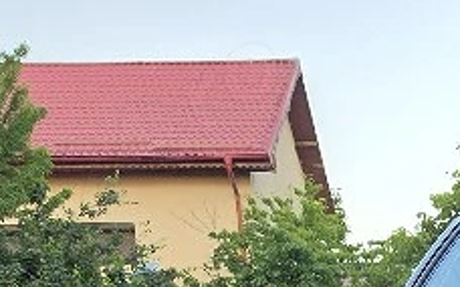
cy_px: 744
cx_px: 718
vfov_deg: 10.2
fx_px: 1340
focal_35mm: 107
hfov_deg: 17.3
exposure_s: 1/182
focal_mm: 6.5
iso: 50
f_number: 1.4
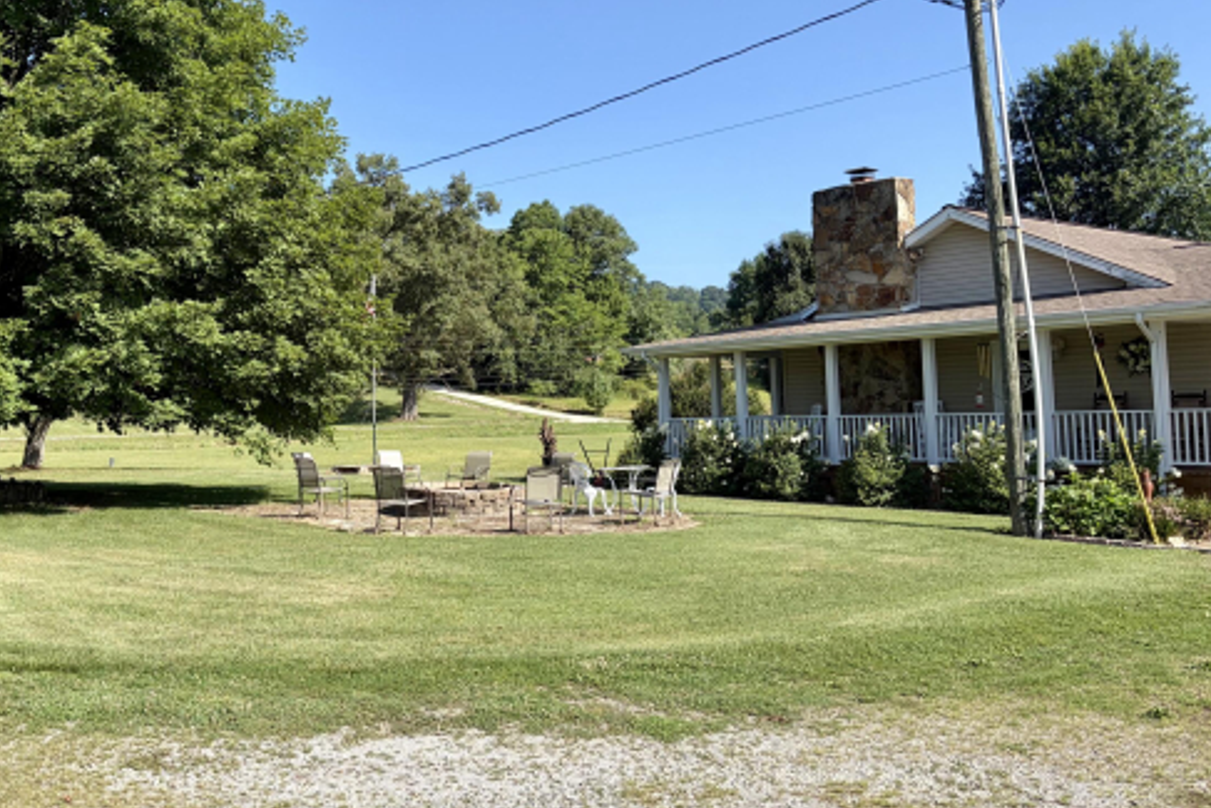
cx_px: 394
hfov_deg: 50.8
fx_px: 1245
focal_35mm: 37
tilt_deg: +3.6
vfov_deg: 35.9
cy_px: 346
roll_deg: +1.7
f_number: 1.6
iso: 50
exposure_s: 1/2747
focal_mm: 5.96
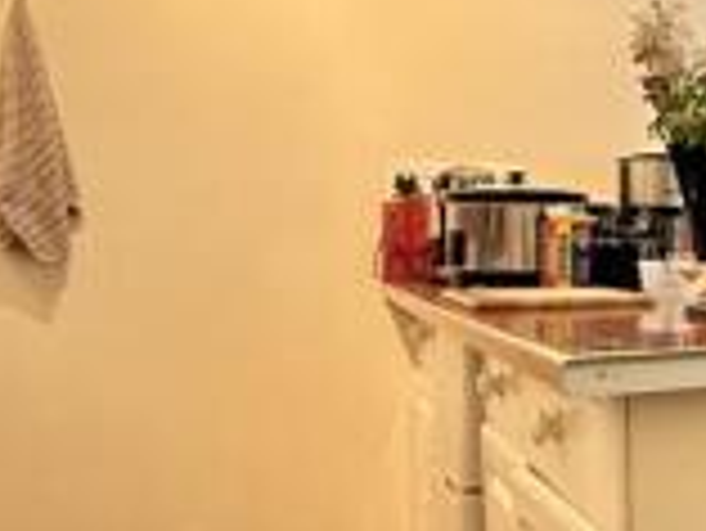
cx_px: 1055
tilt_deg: -1.5
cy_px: 263
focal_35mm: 52
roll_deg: -0.1
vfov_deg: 28.1
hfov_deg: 26.6
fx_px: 1061
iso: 800
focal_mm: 2.22
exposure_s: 1/60
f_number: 2.2
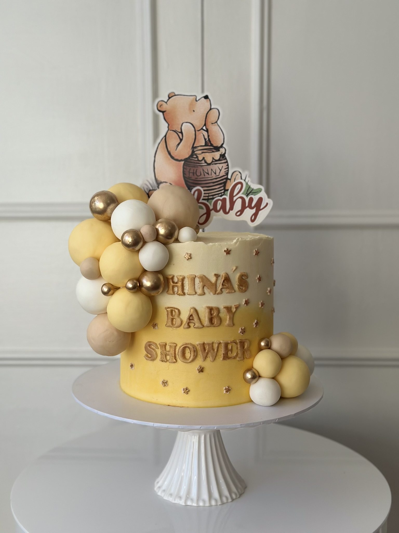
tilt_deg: -5.6
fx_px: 738
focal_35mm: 48
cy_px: 266
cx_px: 200
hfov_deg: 30.3
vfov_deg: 39.7
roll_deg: +1.1
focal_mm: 6.86
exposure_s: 1/740
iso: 80
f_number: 1.78
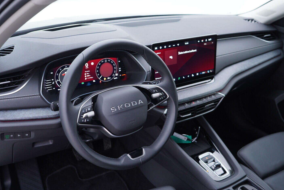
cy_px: 96
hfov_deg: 51.9
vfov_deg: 35.9
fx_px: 292
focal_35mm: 37
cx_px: 139
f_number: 2.8
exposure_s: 1/40
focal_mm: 24
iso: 200
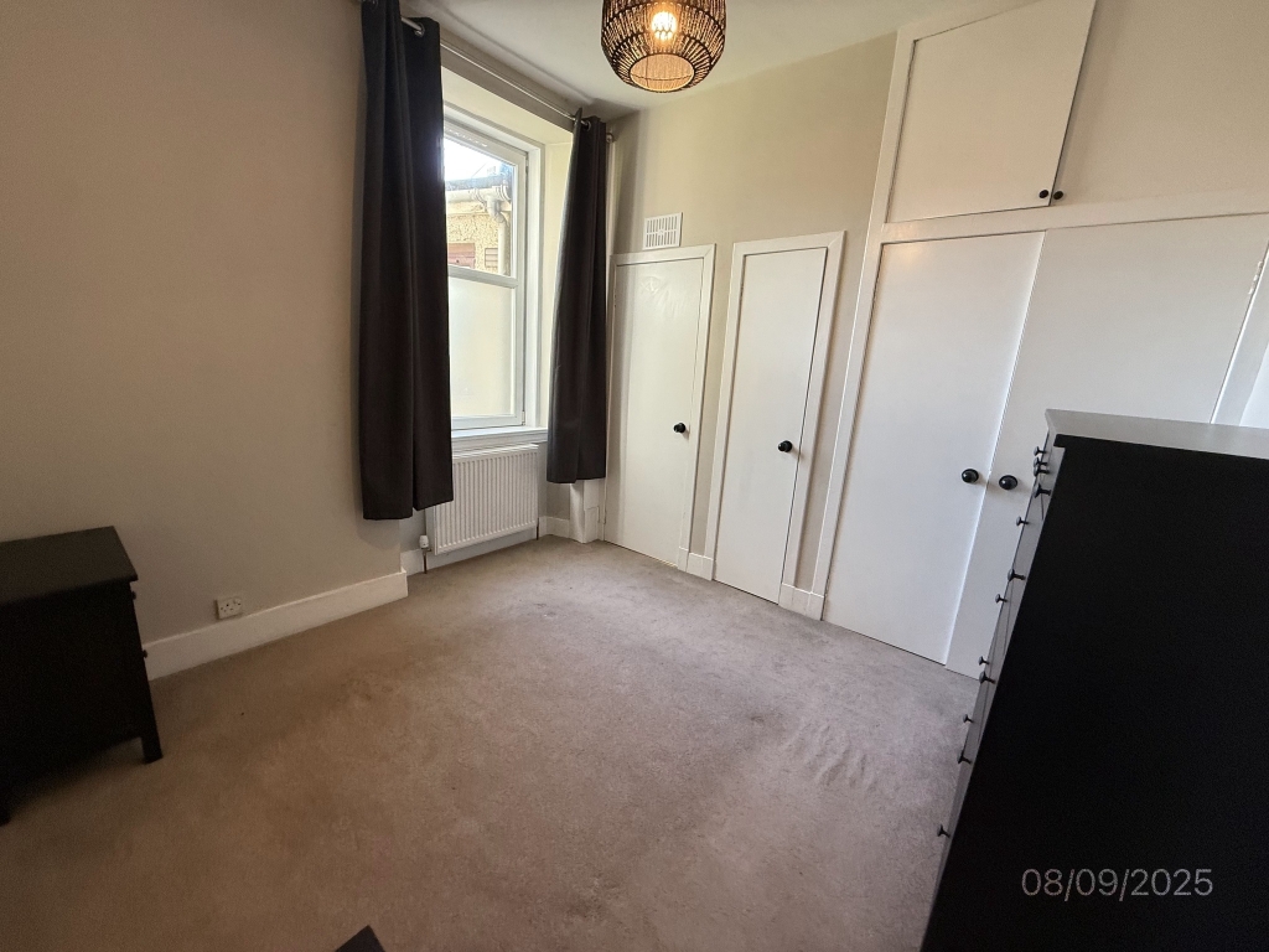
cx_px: 634
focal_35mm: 14
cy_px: 476
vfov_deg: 85.7
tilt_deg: -12.6
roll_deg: -3.1
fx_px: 513
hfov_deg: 102.1
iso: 320
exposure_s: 1/87
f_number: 2.2
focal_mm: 2.22
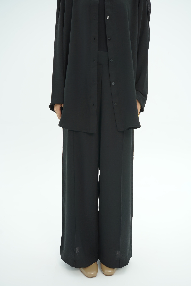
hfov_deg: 37.9
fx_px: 278
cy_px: 143
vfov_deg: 54.4
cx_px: 96
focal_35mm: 35
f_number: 4
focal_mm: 35
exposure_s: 1/125
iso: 500
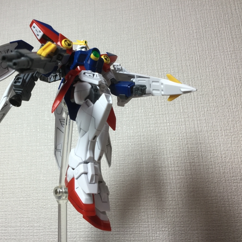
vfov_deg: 44.9
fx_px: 293
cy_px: 120
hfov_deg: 44.3
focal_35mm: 37
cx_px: 81
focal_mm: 3.3
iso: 25
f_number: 2.4
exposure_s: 1/40
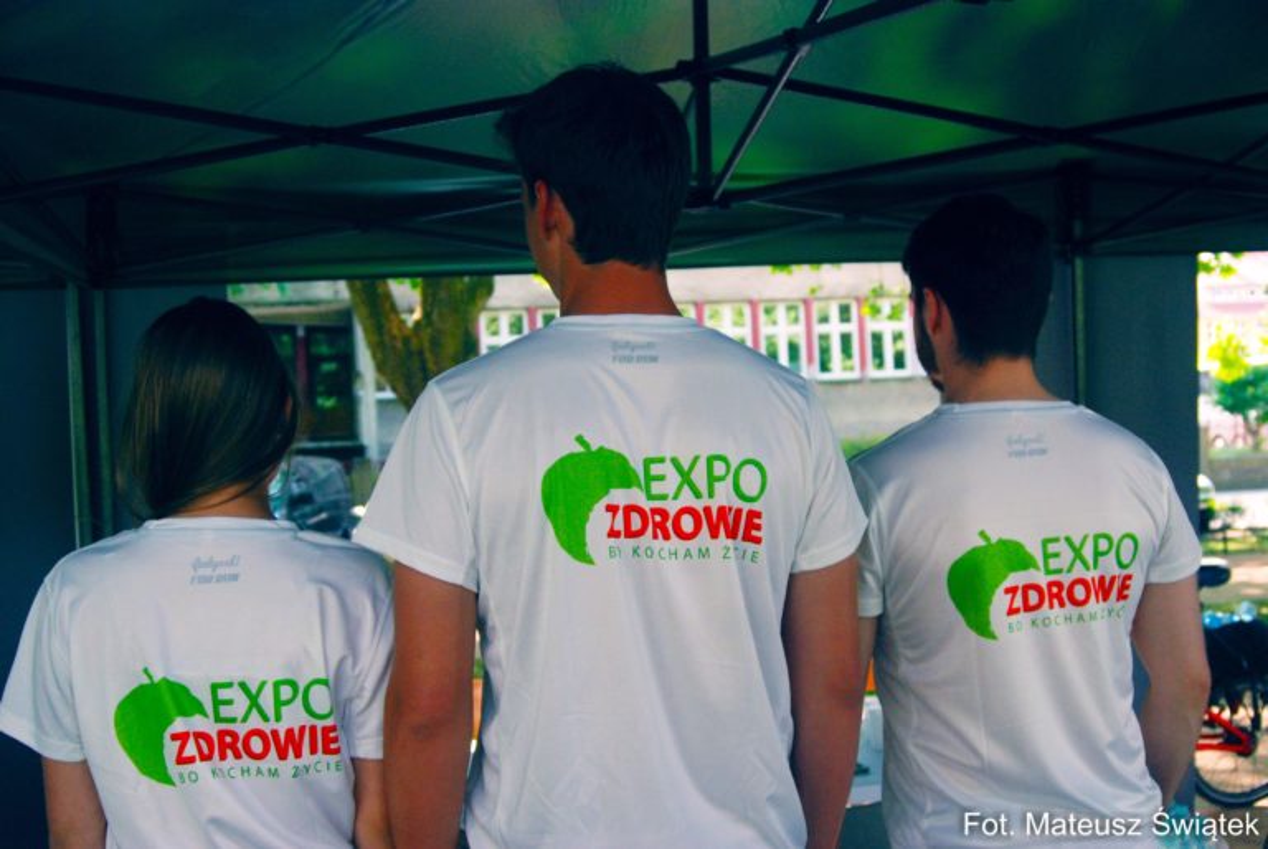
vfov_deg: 32.0
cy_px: 424
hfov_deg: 46.4
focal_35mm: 42
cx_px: 634
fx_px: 1481
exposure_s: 1/400
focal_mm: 28
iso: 500
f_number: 4.5
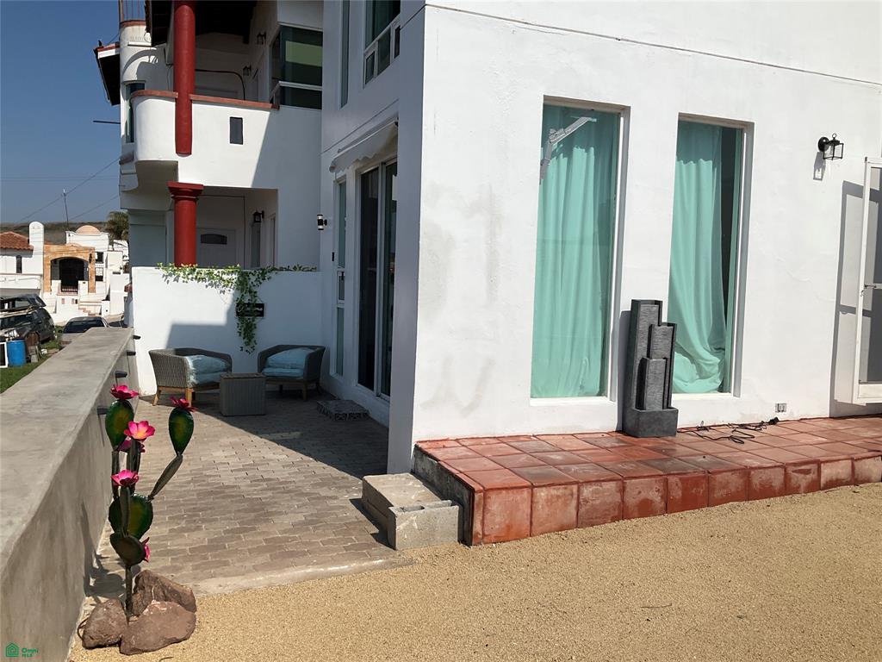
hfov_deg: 61.7
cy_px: 331
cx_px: 441
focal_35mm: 29
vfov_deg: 48.2
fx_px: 739
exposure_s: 1/7407
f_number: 1.8
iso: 25
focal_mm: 3
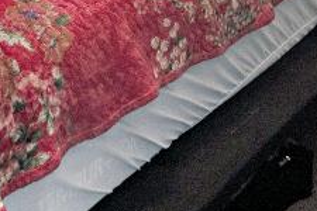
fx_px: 880
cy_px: -296
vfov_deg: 11.4
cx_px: -15
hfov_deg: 19.7
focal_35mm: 100
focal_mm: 10
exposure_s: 1/15
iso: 400
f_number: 8
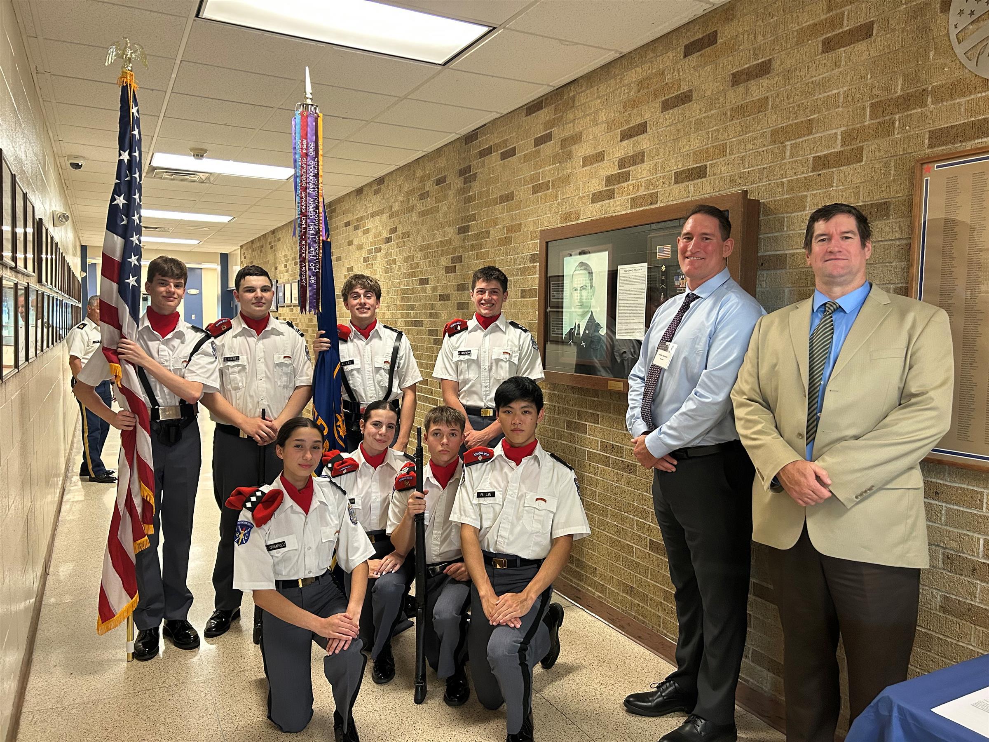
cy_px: 371
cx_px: 494
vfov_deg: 53.1
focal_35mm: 26
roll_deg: -0.5
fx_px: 743
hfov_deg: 67.3
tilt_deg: -4.1
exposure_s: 1/60
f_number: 1.5
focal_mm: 5.7
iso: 320
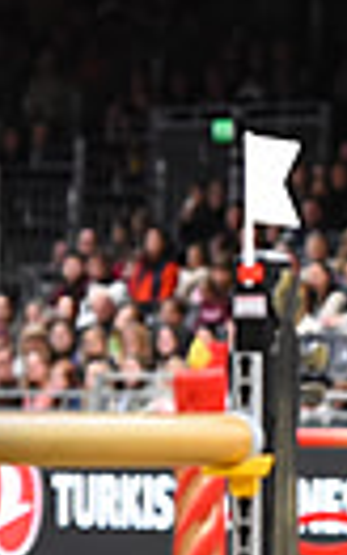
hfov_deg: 2.1
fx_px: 9220
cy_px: 436
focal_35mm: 610
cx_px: 1223
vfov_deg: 3.4
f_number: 3.5
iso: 5000
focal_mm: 135
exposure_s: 1/800
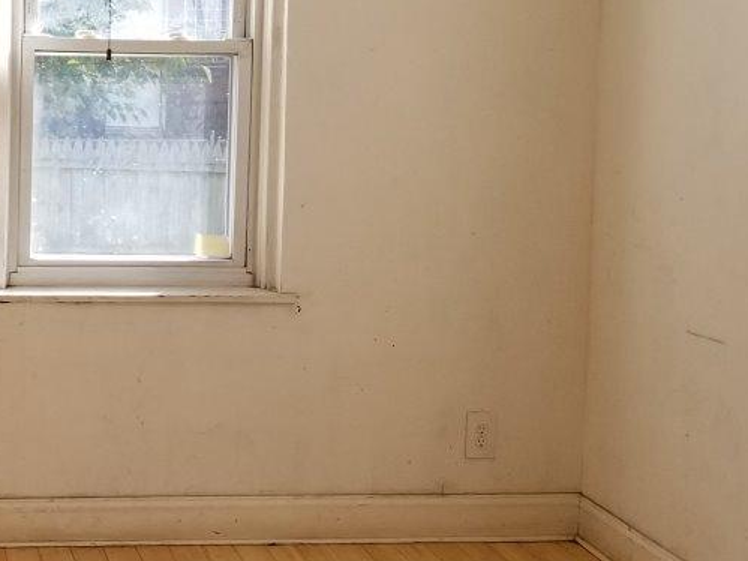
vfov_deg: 19.5
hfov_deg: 25.0
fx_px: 1620
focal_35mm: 75
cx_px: 37
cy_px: 172
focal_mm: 4.25
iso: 50
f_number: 1.7
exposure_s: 1/279
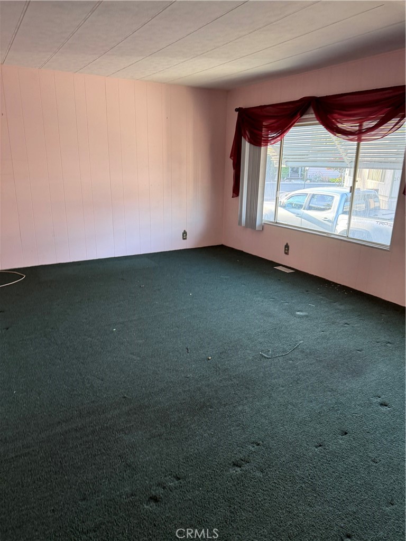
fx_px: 375
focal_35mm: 24
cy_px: 270
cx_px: 203
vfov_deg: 71.6
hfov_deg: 56.8
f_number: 1.78
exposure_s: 1/83
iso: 200
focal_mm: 6.76
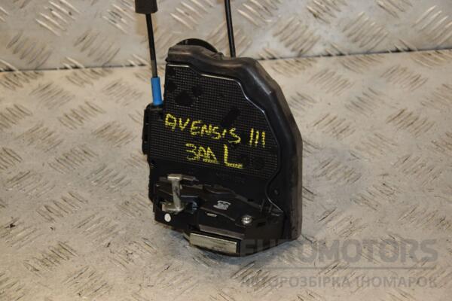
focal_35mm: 99
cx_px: 226
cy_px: 150
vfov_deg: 13.8
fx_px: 1243
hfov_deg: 20.6
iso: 800
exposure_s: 1/200
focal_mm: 66
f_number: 6.3
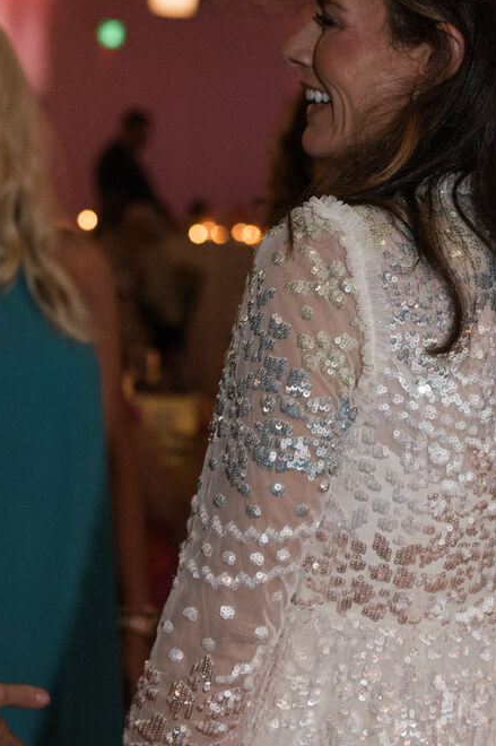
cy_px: 529
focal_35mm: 97
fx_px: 2008
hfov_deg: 14.1
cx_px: 250
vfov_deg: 20.9
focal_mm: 50
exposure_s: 1/200
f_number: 3.2
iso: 2500
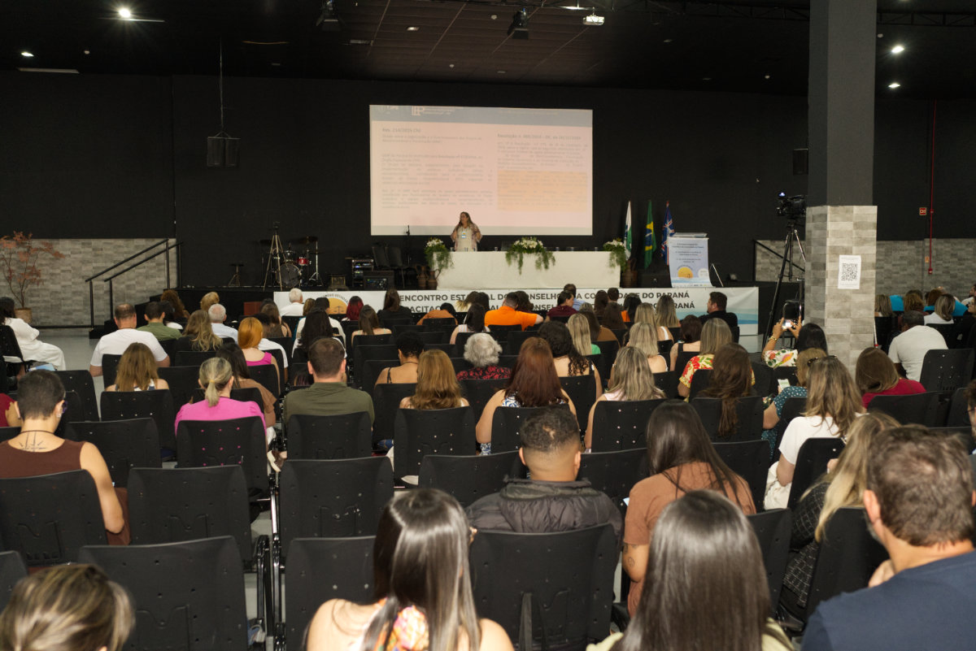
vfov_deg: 37.9
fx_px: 949
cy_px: 326
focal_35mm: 35
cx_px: 488
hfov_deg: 54.4
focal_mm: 35
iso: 5000
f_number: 4
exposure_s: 1/100
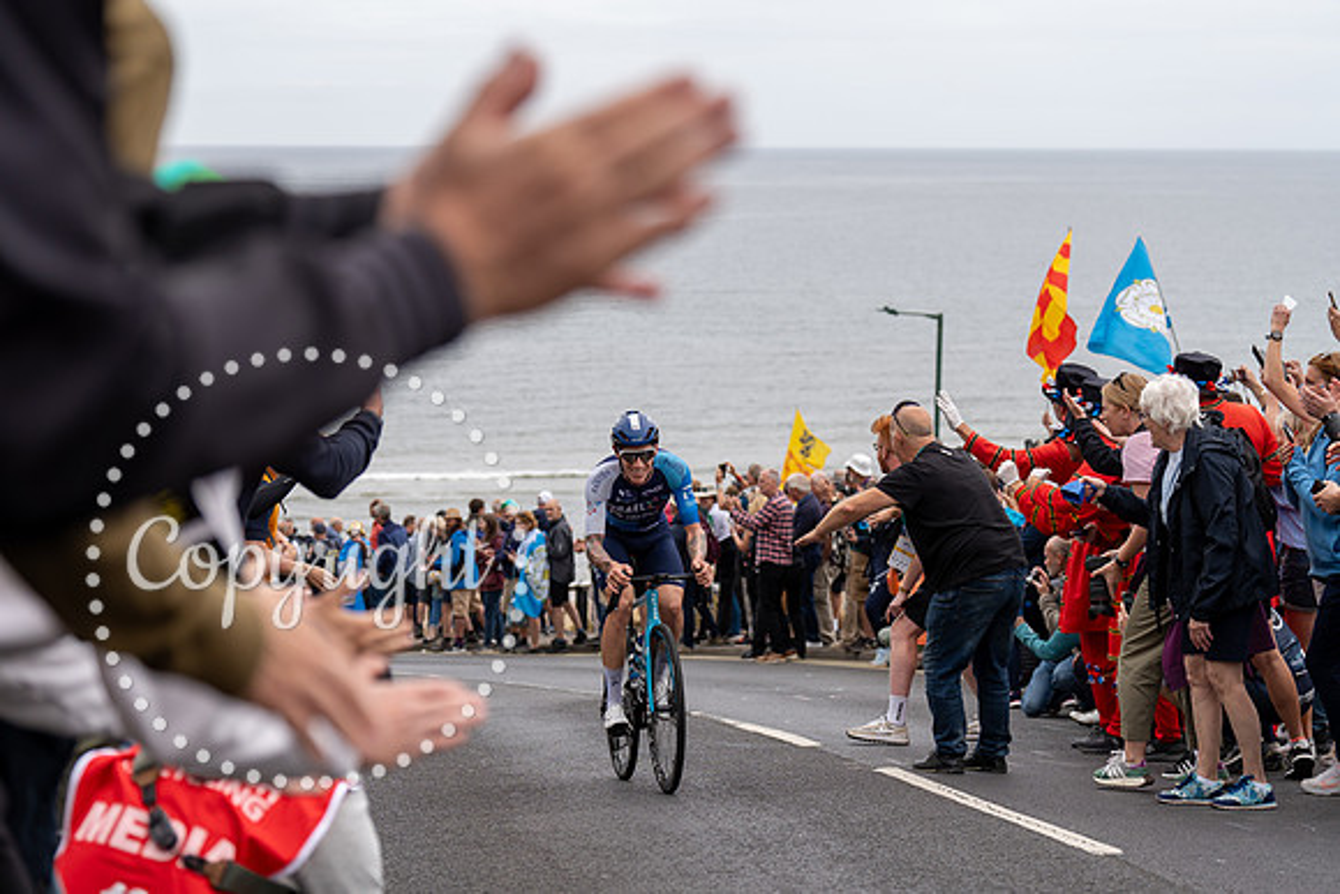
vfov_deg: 17.7
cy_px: 447
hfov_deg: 26.2
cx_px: 670
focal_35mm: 77
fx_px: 2874
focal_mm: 72
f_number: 3.5
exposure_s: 1/1000
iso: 320
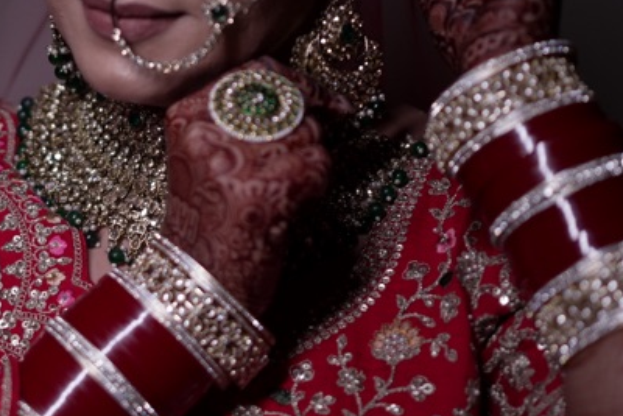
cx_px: 26
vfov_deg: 13.0
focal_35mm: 105
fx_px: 1818
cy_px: 156
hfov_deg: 19.0
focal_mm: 35
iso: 100
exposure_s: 1/500
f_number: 1.4
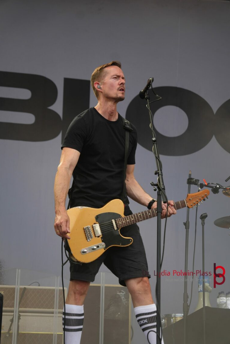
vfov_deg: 18.8
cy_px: 173
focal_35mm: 109
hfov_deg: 12.6
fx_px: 1044
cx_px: 115
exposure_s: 1/160
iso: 125
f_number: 5
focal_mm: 72
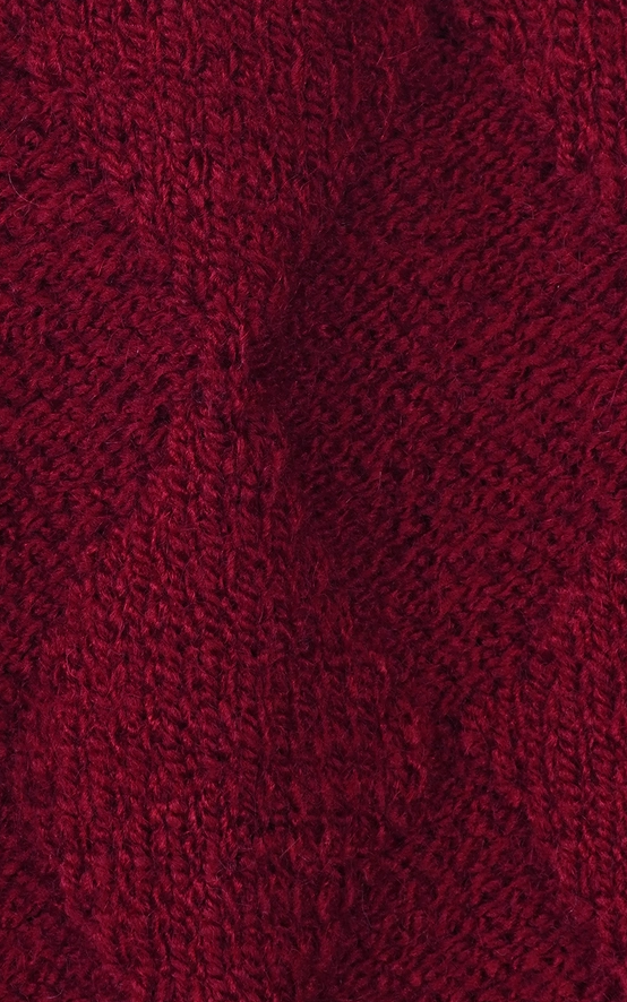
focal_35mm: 159
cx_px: -14
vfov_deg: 13.1
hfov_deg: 8.2
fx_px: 4346
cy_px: 214
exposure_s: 1/60
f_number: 7.1
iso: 320
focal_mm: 32
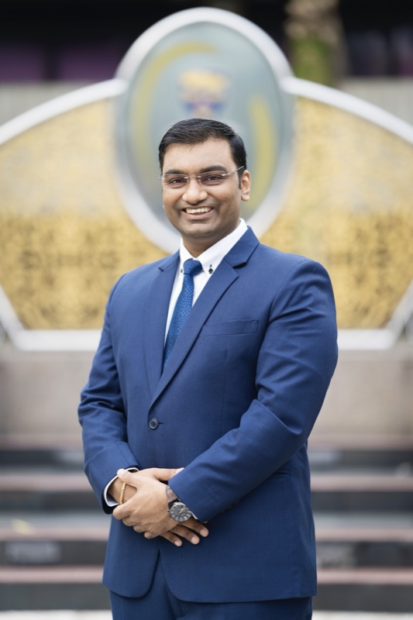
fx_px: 1463
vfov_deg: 23.9
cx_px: 206
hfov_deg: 16.1
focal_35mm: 85
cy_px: 310
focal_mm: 85
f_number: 1.4
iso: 160
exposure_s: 1/400
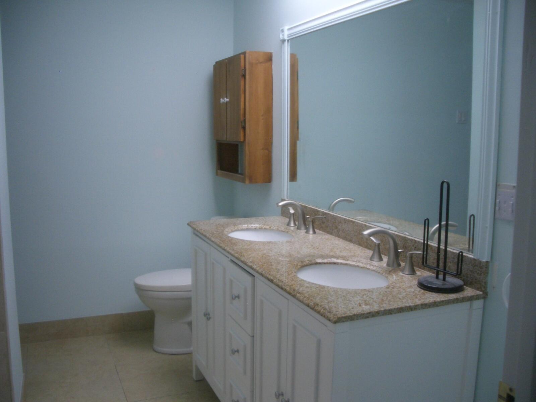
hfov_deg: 52.6
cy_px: 201
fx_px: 542
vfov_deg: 40.7
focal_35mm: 35
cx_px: 268
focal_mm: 5.8
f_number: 2.6
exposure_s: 1/100
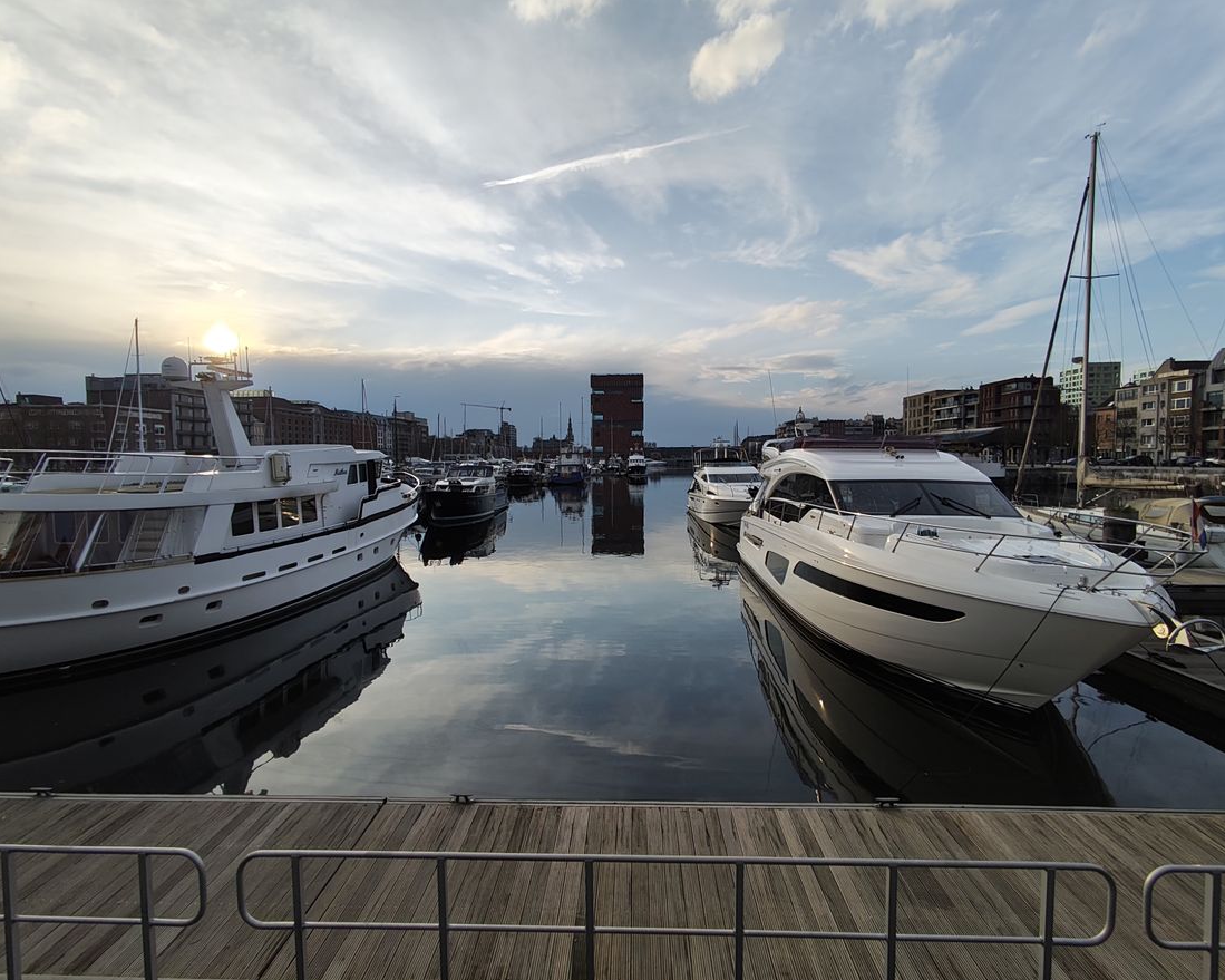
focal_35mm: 16
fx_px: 580
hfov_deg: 93.1
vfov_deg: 80.4
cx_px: 612
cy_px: 482
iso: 50
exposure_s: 1/493
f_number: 2.2
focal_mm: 1.65
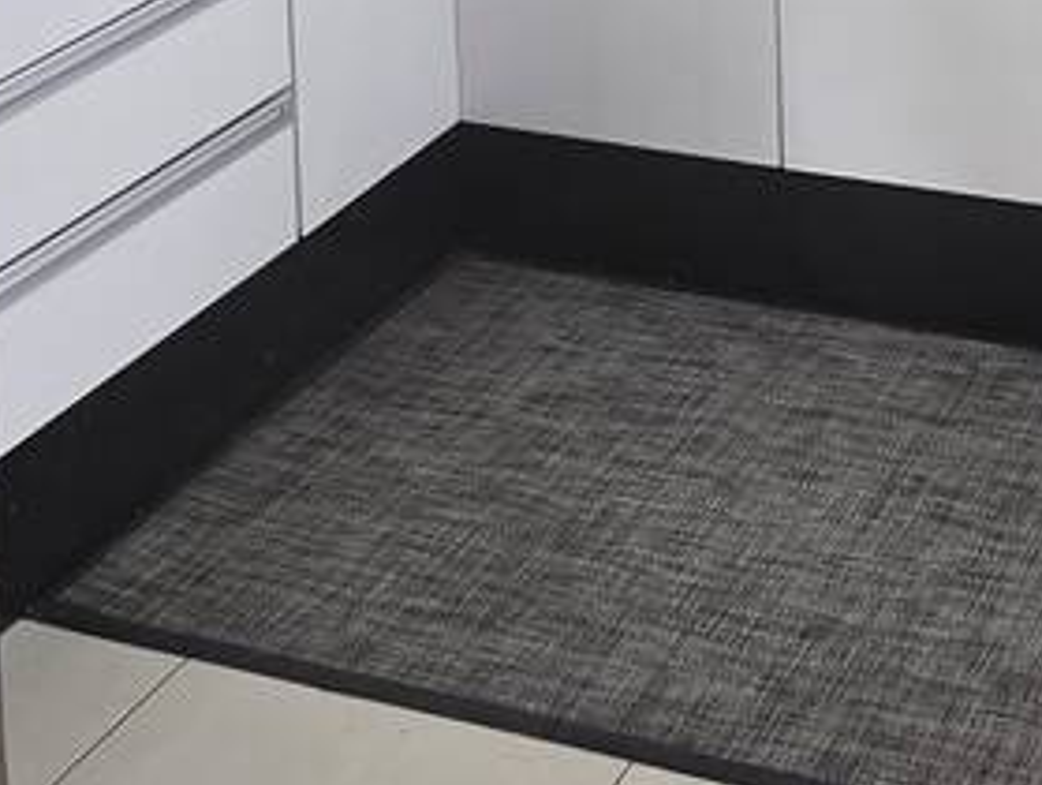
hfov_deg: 26.6
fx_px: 2019
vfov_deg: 17.1
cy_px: -718
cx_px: 1147
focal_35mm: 67
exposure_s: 1/60
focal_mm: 2.2
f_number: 1.9
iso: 200
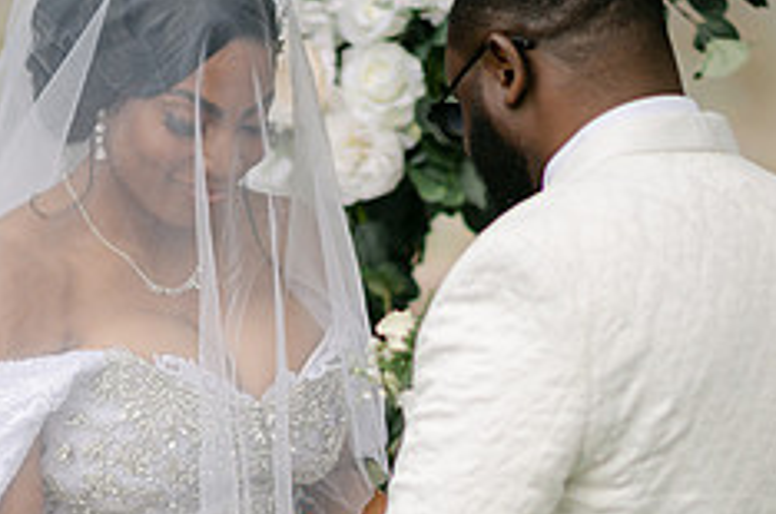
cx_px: 295
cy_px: 557
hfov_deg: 9.8
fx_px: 4539
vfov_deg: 6.5
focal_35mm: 211
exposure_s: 1/1250
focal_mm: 85
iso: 100
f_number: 2
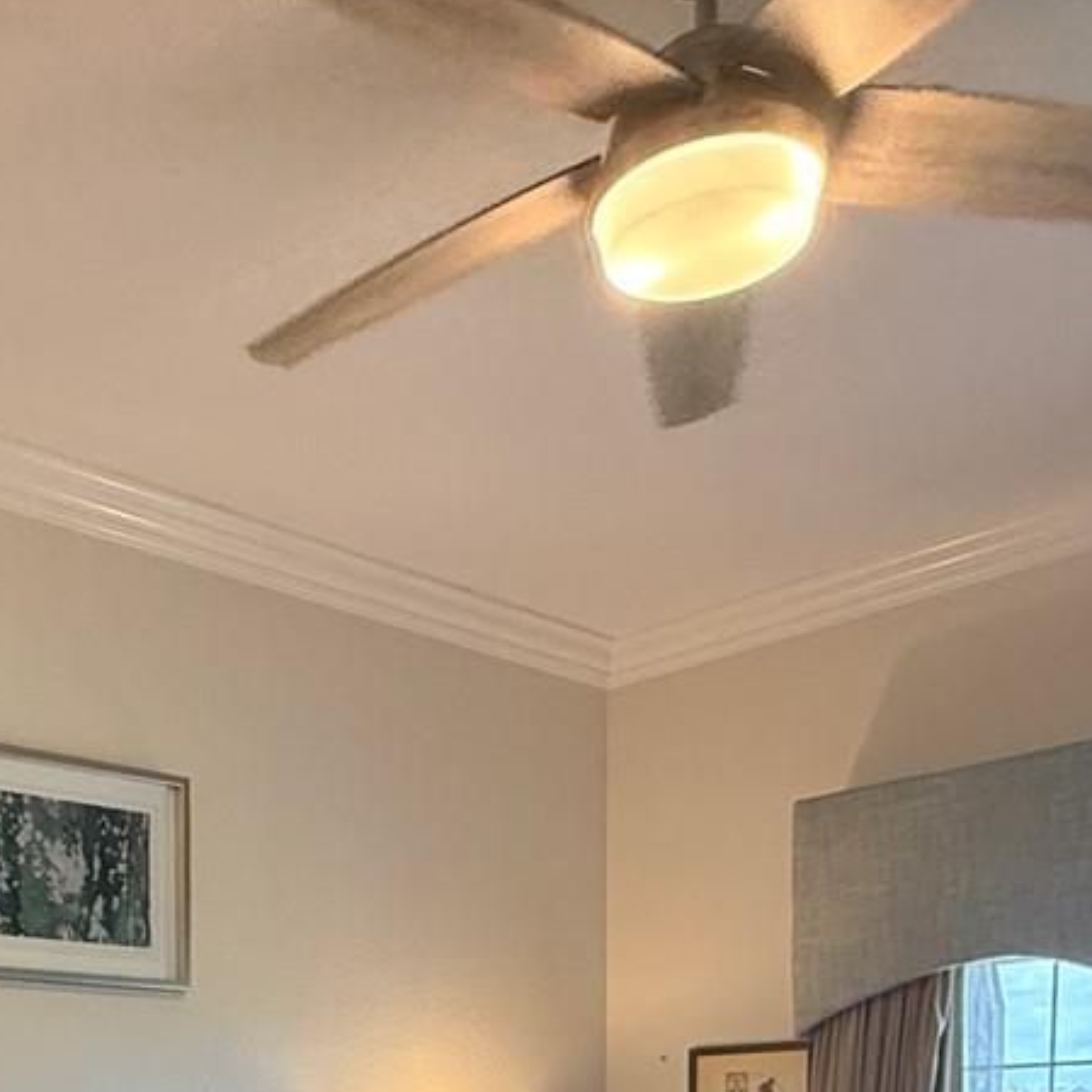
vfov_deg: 32.0
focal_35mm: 44
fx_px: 1570
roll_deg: +1.1
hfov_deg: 37.2
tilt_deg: -4.5
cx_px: 238
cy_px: 1308
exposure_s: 1/120
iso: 400
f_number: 2.2
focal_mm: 2.22
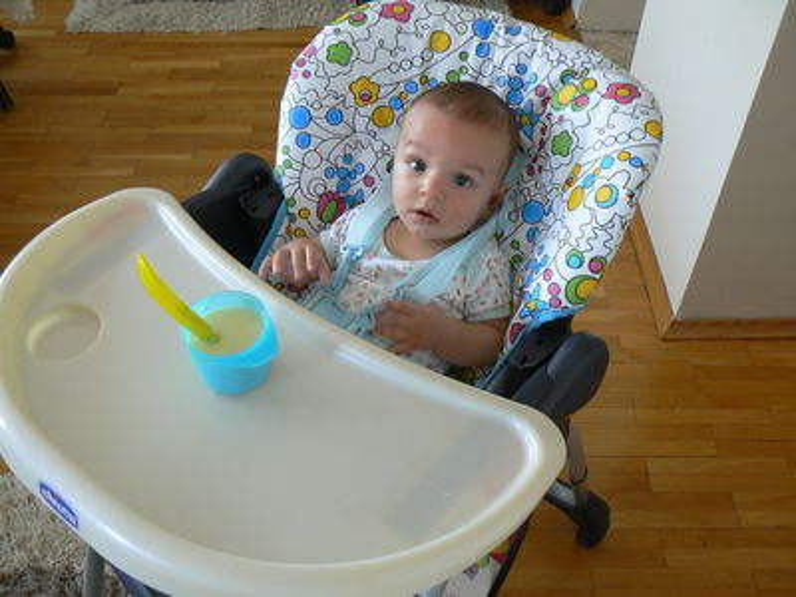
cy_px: 298
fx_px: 828
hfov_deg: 51.4
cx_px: 398
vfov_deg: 39.7
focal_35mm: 36
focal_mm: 6
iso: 80
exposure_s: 1/13
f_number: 2.8
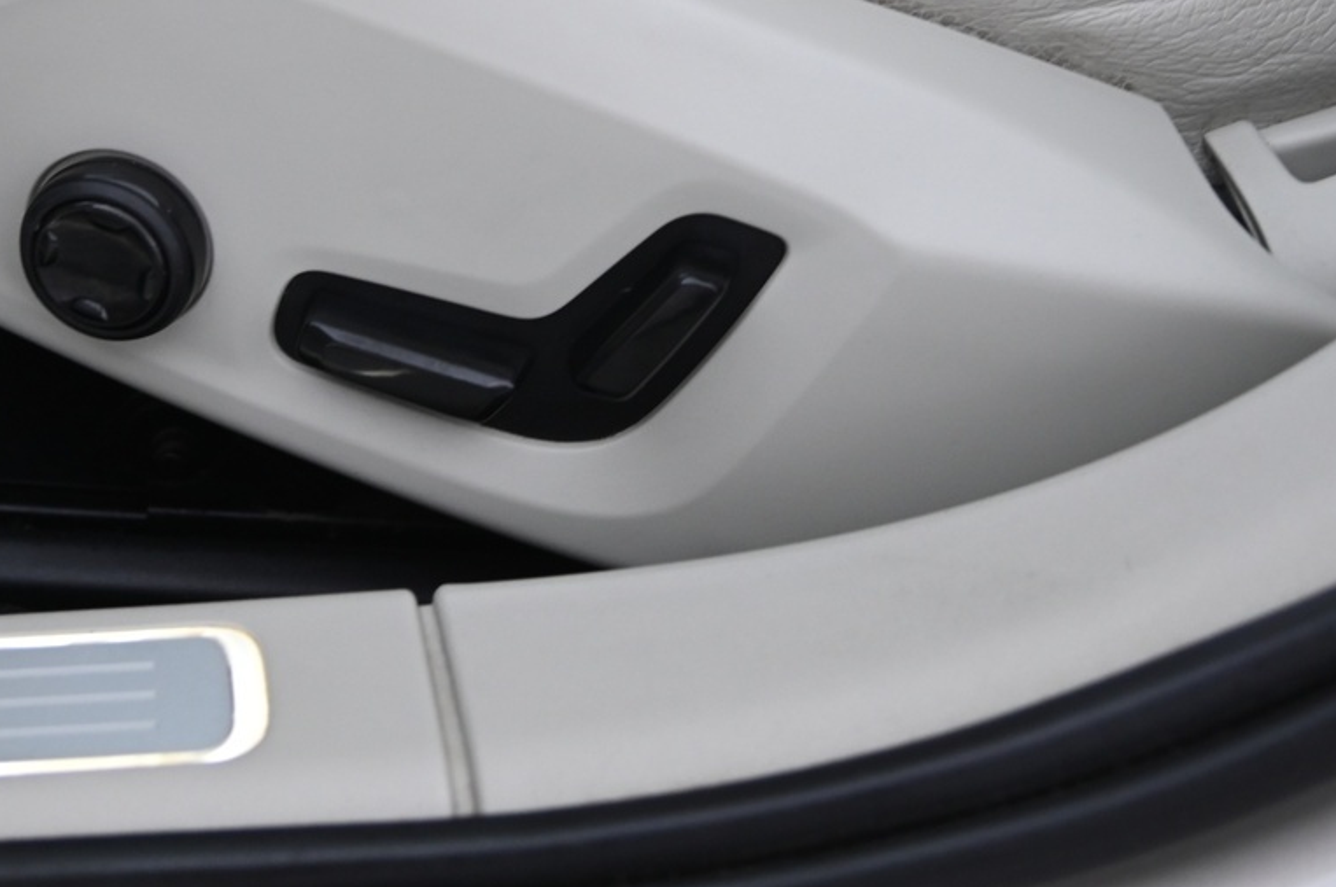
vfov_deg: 20.1
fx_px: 2447
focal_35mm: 66
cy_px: 77
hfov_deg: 30.5
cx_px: 534
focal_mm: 31
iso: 1250
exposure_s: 1/15
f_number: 4
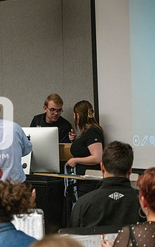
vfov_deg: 17.4
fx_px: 810
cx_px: -41
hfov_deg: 10.7
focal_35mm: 120
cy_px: 131
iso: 10000
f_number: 4
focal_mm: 70
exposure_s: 1/500
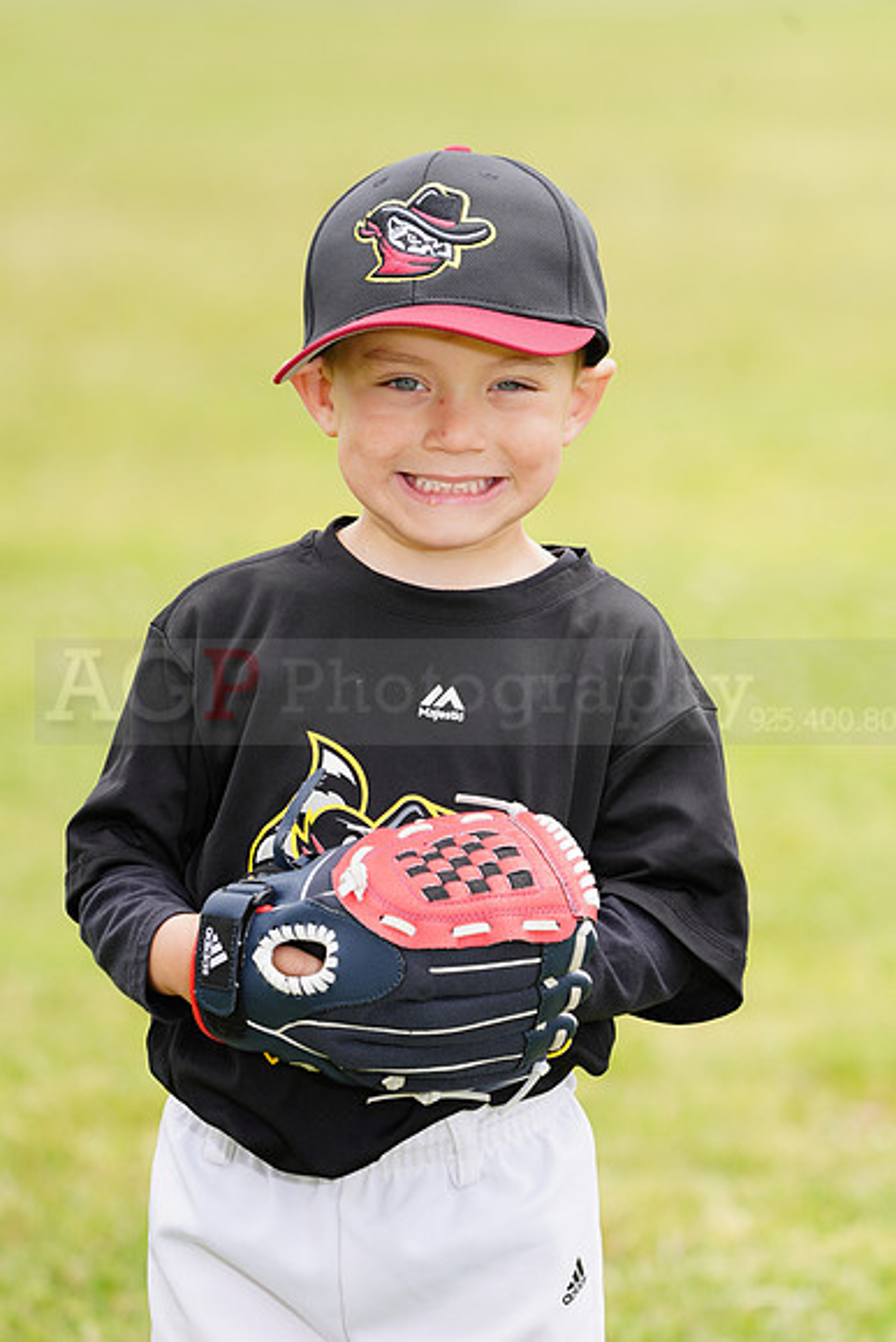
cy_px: 671
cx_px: 448
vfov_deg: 7.6
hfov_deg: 5.1
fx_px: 10111
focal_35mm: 271
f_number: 6.3
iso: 100
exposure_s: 1/250
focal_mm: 271
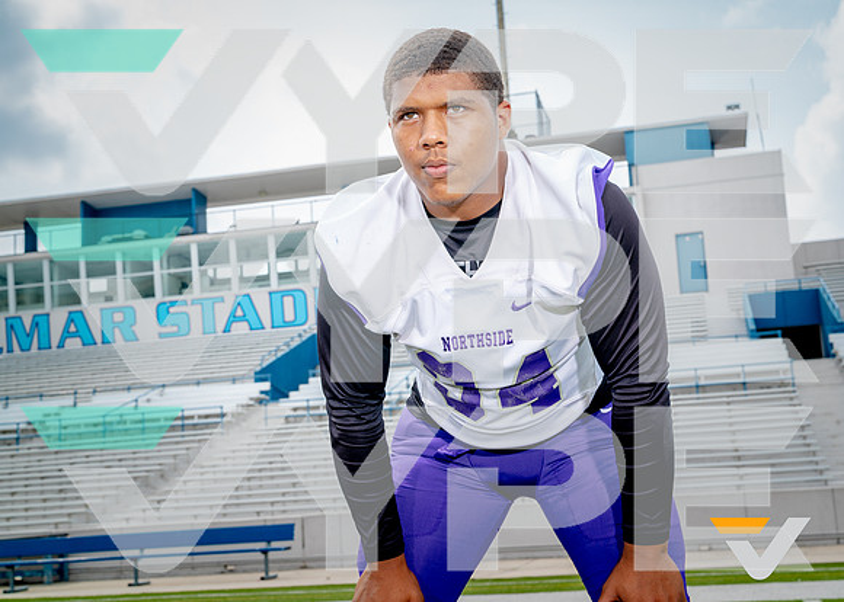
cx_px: 451
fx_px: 1179
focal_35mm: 49
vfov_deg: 28.7
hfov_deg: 39.4
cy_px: 301
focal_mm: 47
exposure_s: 1/125
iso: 100
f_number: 8
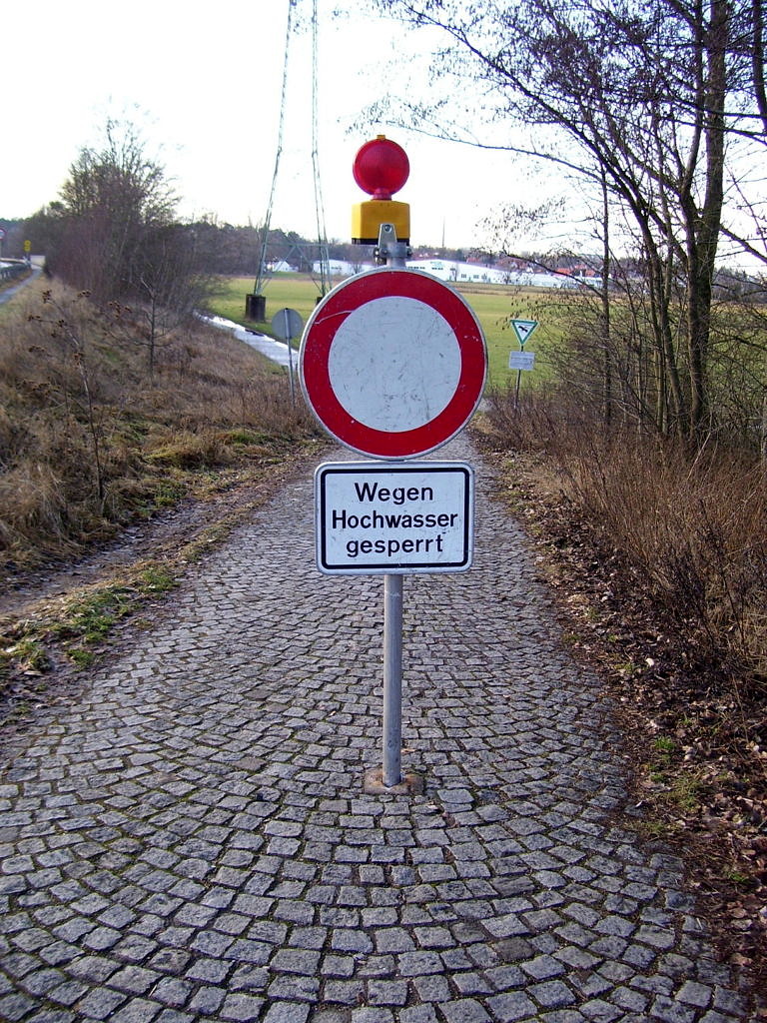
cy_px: 512
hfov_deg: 38.7
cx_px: 384
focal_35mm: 37
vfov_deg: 50.1
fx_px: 1093
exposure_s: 1/125
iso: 80
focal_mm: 6
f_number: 2.7
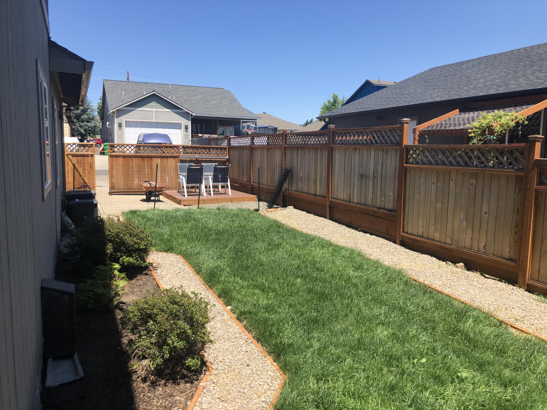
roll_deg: -0.6
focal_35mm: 28
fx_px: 442
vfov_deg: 49.7
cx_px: 274
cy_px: 205
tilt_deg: -7.6
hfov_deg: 63.4
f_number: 1.8
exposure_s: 1/1263
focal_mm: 3.99
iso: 20
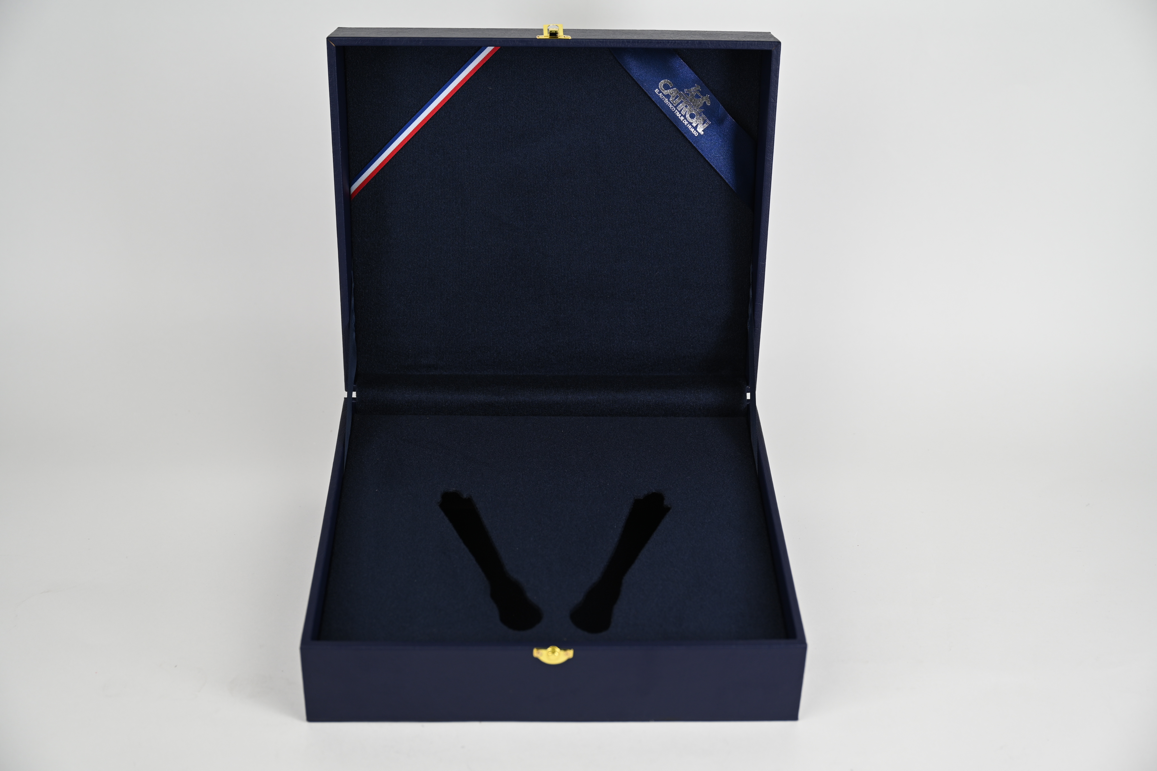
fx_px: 1478
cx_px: 578
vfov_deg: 29.2
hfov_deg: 42.7
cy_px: 386
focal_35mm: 46
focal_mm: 46
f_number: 3.5
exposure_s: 1/160
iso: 160
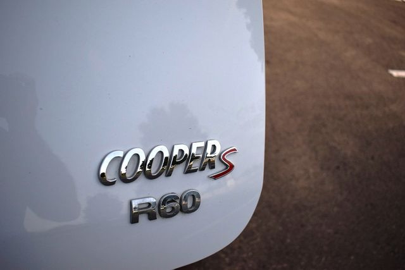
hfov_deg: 57.2
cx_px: 202
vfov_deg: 40.0
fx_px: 371
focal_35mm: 33
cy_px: 135
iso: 720
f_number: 3.8
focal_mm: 22
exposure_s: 1/250
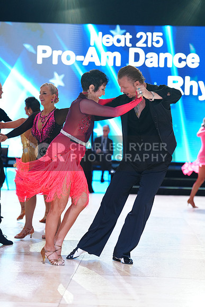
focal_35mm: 92
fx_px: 785
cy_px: 154
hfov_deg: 14.9
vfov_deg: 22.1
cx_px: 102
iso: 1250
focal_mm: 92
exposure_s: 1/400
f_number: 2.8
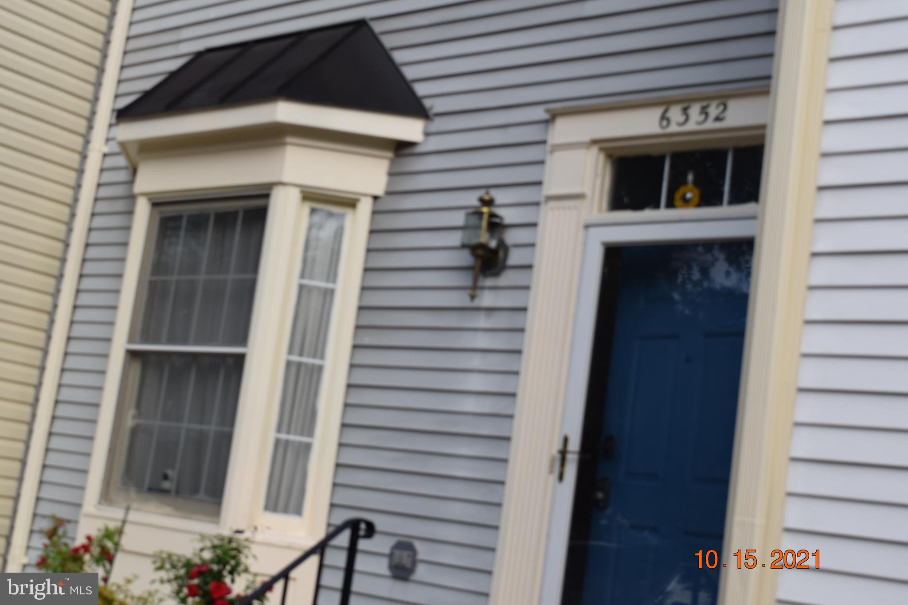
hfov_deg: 37.9
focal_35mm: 52
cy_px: 302
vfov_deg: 25.7
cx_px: 454
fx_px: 1324
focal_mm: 35
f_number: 8
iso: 280
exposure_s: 1/250
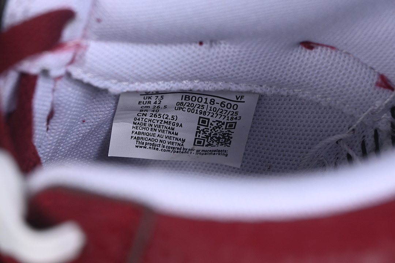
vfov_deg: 18.2
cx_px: 198
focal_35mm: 75
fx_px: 823
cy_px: 132
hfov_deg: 27.0
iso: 160
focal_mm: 50
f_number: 6.3
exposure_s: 1/60
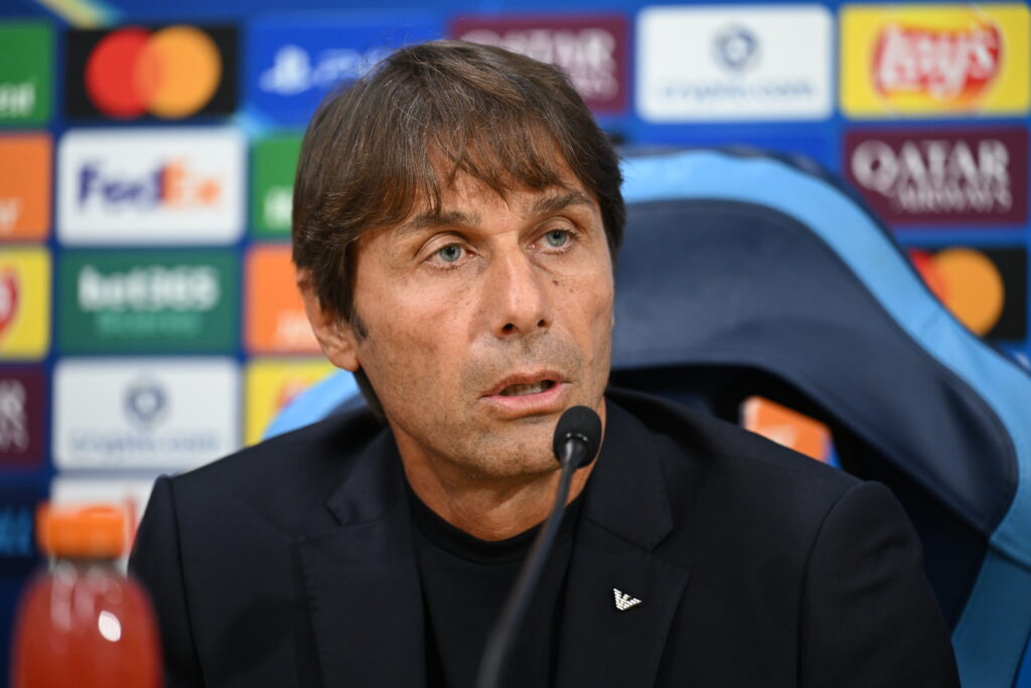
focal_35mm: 200
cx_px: 516
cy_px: 344
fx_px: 5728
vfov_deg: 6.9
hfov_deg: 10.3
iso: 2500
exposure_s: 1/250
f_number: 3.2
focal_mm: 200
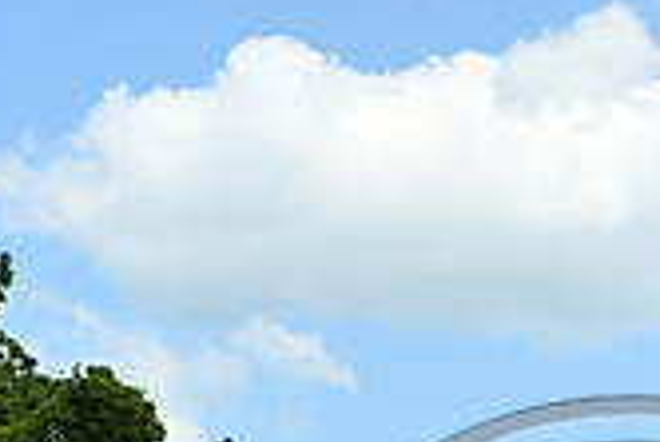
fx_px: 4495
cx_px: 588
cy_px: 751
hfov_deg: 8.4
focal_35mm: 245
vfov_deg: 5.5
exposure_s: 1/1250
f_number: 4
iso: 200
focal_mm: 70
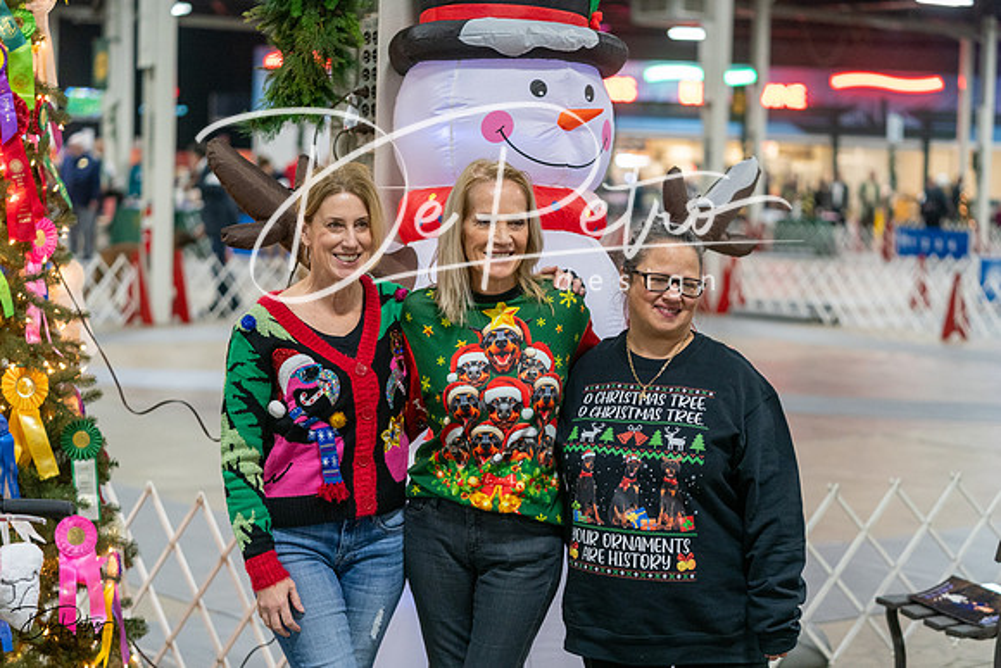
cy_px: 334
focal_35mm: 75
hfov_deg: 27.0
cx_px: 500
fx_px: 2086
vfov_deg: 18.2
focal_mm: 75
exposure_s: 1/160
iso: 3200
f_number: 2.8
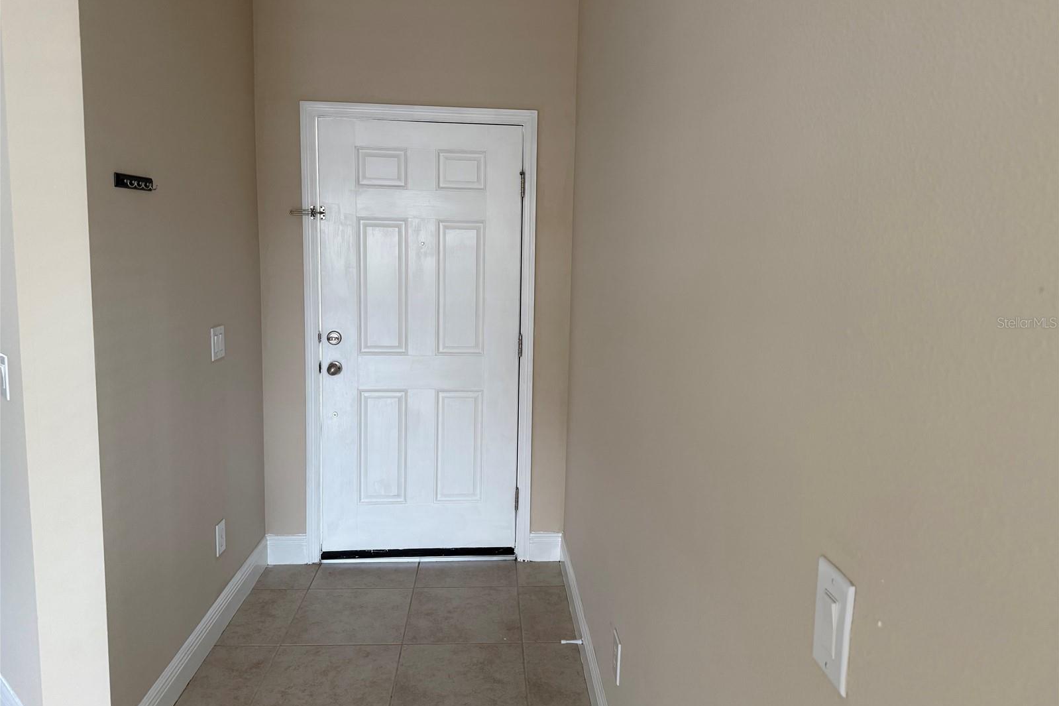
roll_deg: -0.7
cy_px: 322
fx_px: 735
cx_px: 530
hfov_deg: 71.5
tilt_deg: -6.9
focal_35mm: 25
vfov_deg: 51.2
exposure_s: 1/121
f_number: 1.78
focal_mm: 6.76
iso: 200
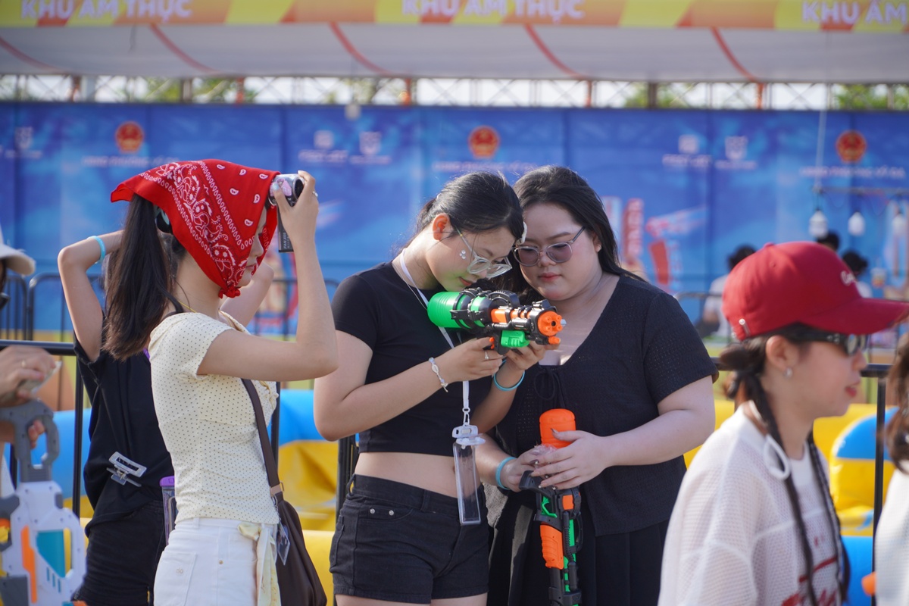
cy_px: 303
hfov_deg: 13.0
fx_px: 3977
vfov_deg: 8.7
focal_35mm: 158
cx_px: 454
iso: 100
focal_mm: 105
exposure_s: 1/320
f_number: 4
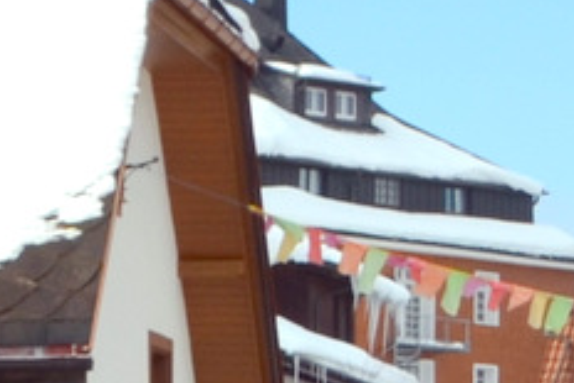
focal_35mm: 228
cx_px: 242
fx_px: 3637
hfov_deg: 9.0
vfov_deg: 5.7
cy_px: 1011
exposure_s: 1/200
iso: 100
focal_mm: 22
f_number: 10
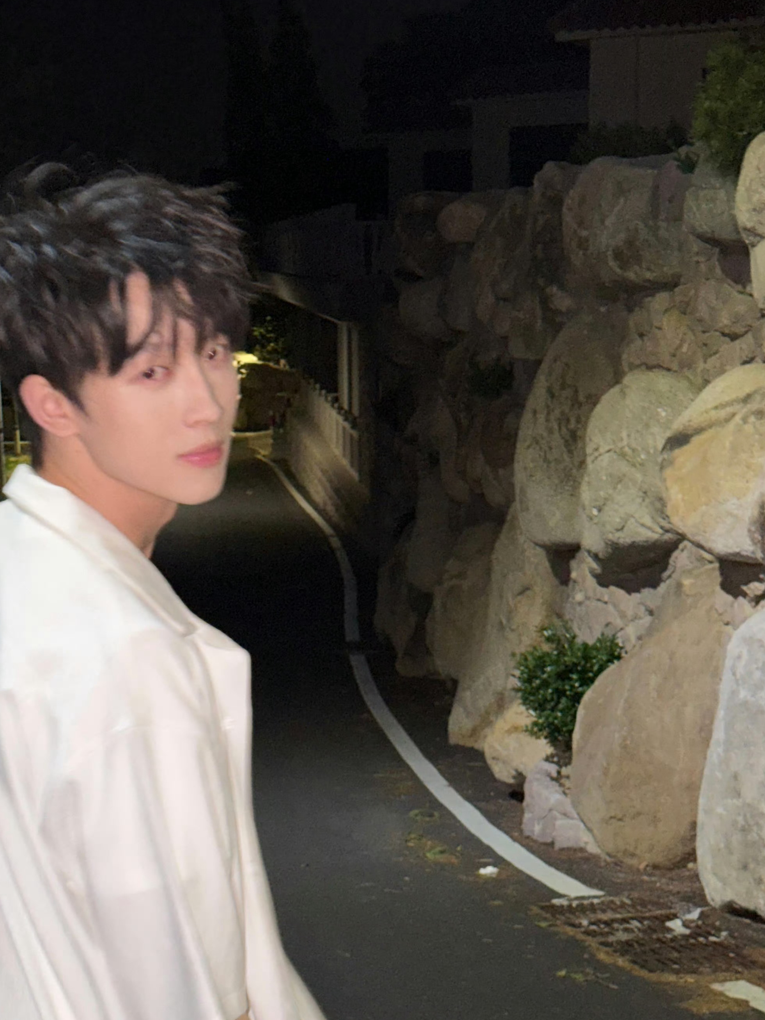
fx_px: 2180
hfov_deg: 19.8
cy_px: 738
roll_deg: +0.9
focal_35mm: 74
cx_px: 253
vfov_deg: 26.1
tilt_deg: -12.7
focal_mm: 6.76
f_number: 1.78
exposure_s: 1/12
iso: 160
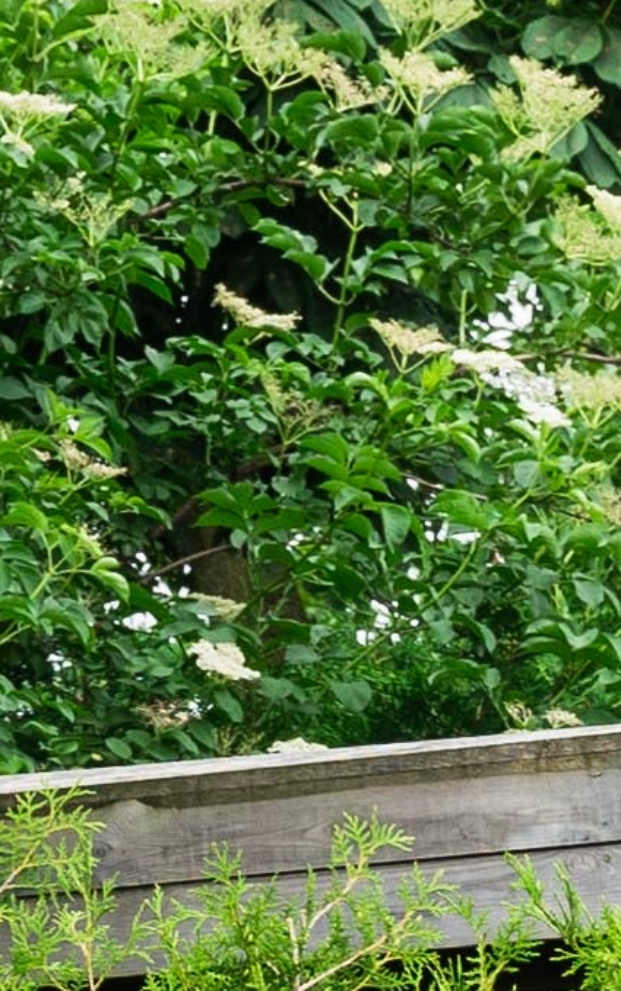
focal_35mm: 319
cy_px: 2141
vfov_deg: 6.4
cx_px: 148
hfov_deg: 4.1
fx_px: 8618
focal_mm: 35.4
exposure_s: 1/100
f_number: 6.3
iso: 100
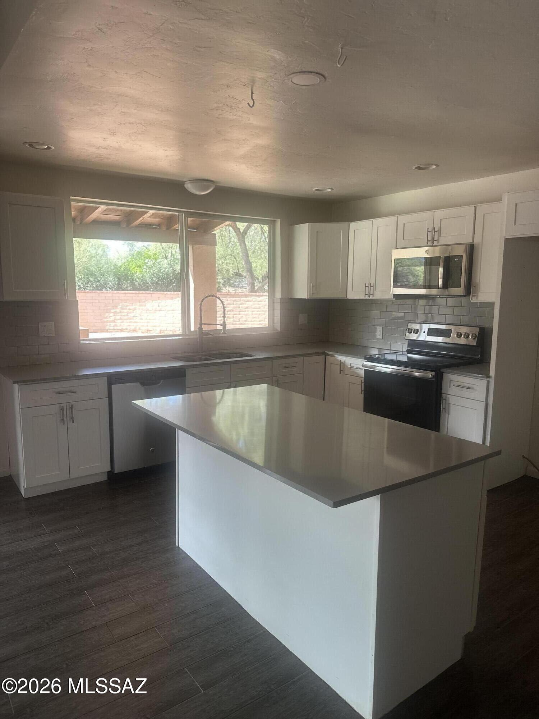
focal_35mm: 24
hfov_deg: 56.8
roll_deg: -0.1
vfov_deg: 71.6
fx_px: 498
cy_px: 360
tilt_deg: -6.6
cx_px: 270
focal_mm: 6.86
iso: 100
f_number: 1.78
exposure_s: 1/121
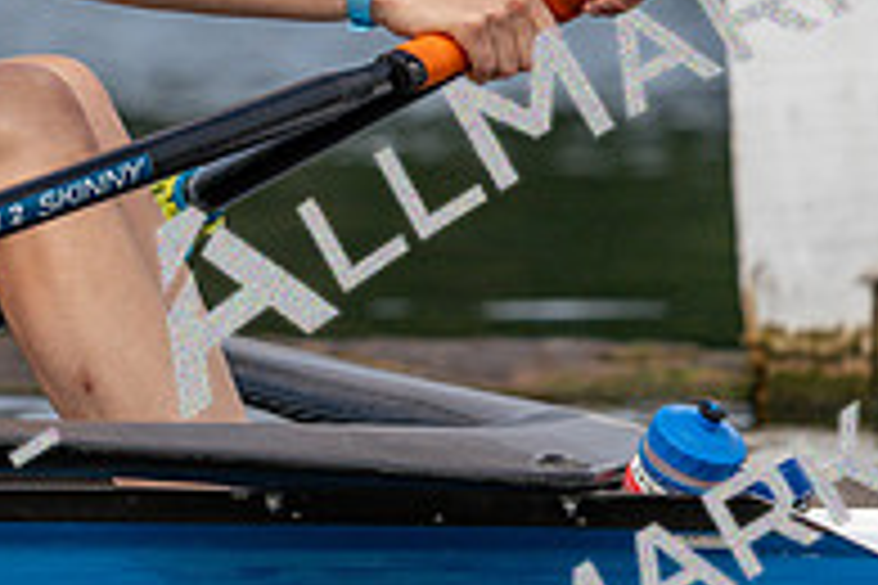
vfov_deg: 1.3
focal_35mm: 1030
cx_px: -230
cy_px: -7
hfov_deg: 2.0
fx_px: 25119
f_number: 6.3
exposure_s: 1/1600
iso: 320
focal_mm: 347
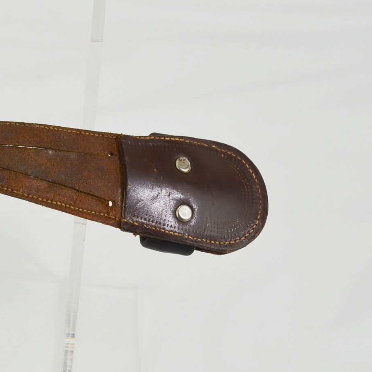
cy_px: 162
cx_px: -100
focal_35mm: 120
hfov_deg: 14.0
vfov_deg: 14.5
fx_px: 1461
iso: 200
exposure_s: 1/160
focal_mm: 35
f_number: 6.3
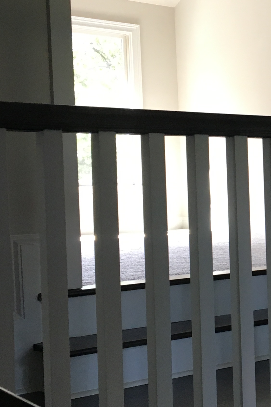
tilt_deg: -1.7
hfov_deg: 17.4
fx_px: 813
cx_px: 381
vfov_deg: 28.1
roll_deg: +1.4
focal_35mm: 72
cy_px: 200
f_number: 2.2
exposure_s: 1/30
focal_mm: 4.15
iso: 32
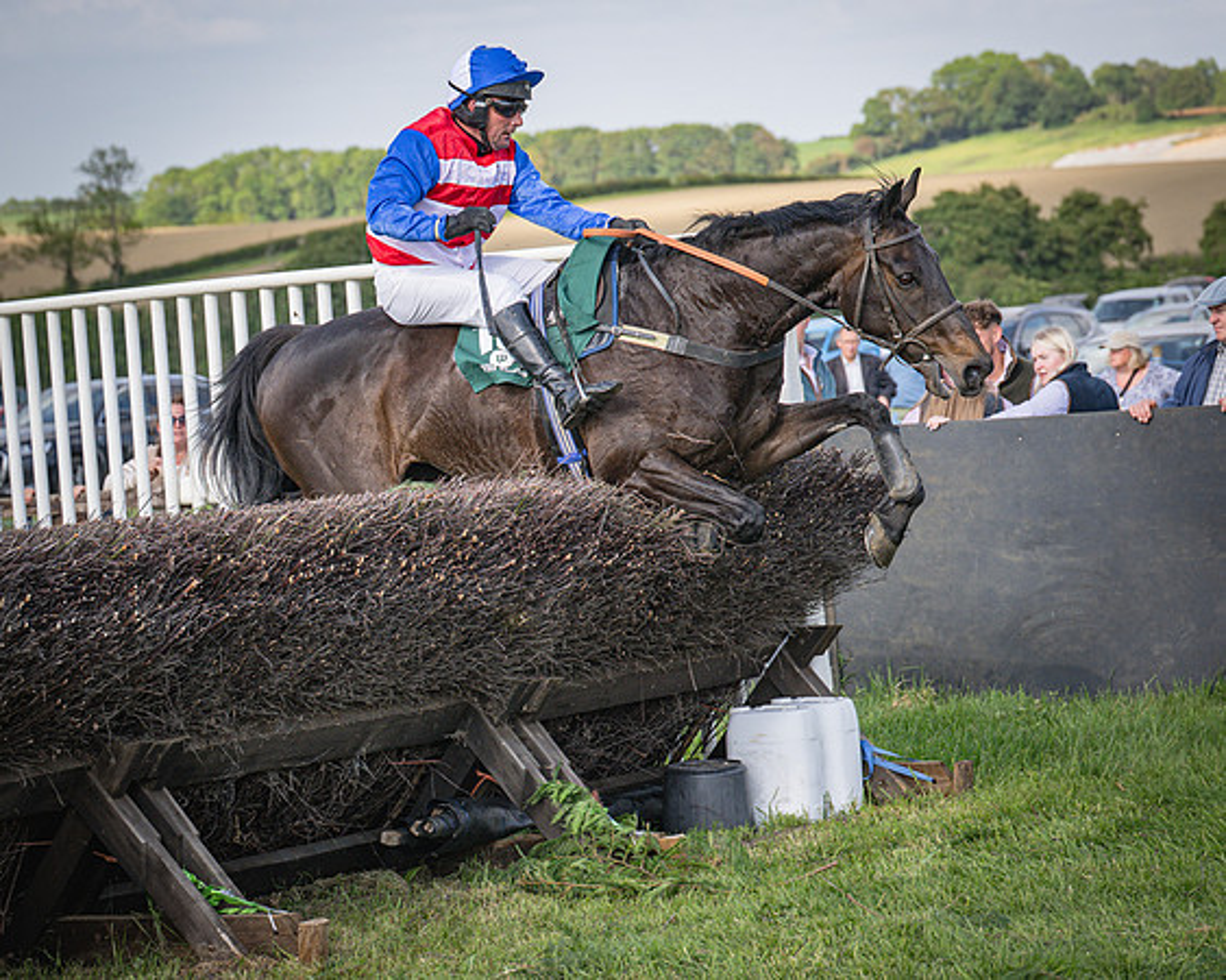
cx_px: 490
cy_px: 506
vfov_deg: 12.6
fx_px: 4450
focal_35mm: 123
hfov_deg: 15.7
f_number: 3.5
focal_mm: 70
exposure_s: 1/1600
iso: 200
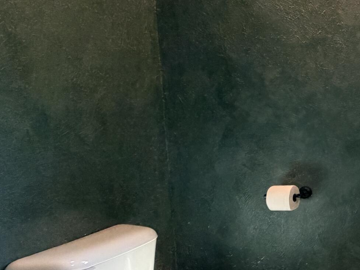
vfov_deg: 33.6
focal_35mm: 43
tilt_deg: -5.9
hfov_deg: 30.1
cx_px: 511
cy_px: 136
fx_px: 447
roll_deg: +0.3
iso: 500
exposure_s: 1/60
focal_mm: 2.22
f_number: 2.2
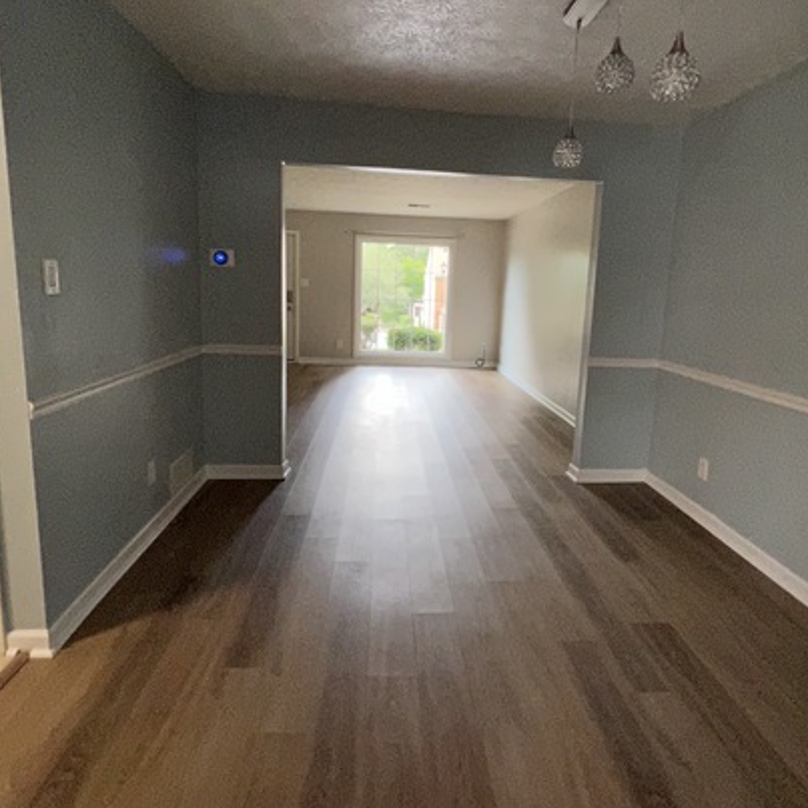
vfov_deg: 77.5
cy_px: 370
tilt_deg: -8.7
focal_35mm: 19
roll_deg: -2.2
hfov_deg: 77.6
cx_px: 431
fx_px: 502
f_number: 1.8
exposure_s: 1/120
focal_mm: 1.57
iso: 250
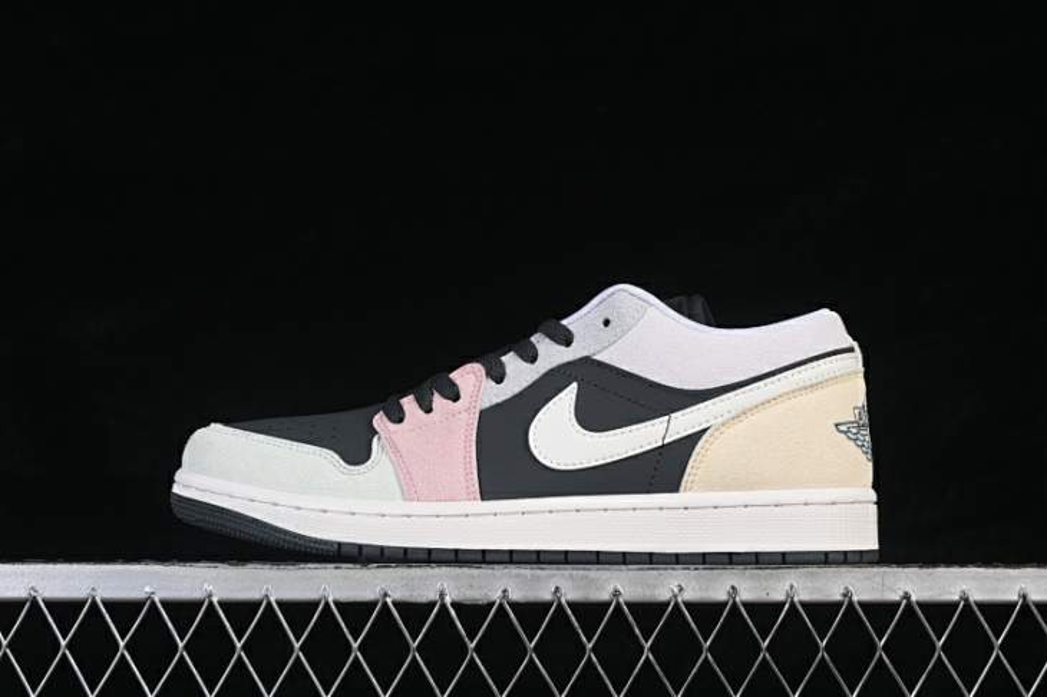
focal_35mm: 75
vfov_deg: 18.2
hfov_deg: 27.0
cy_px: 348
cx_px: 524
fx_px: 2180
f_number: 8
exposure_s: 1/80
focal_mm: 50
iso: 160
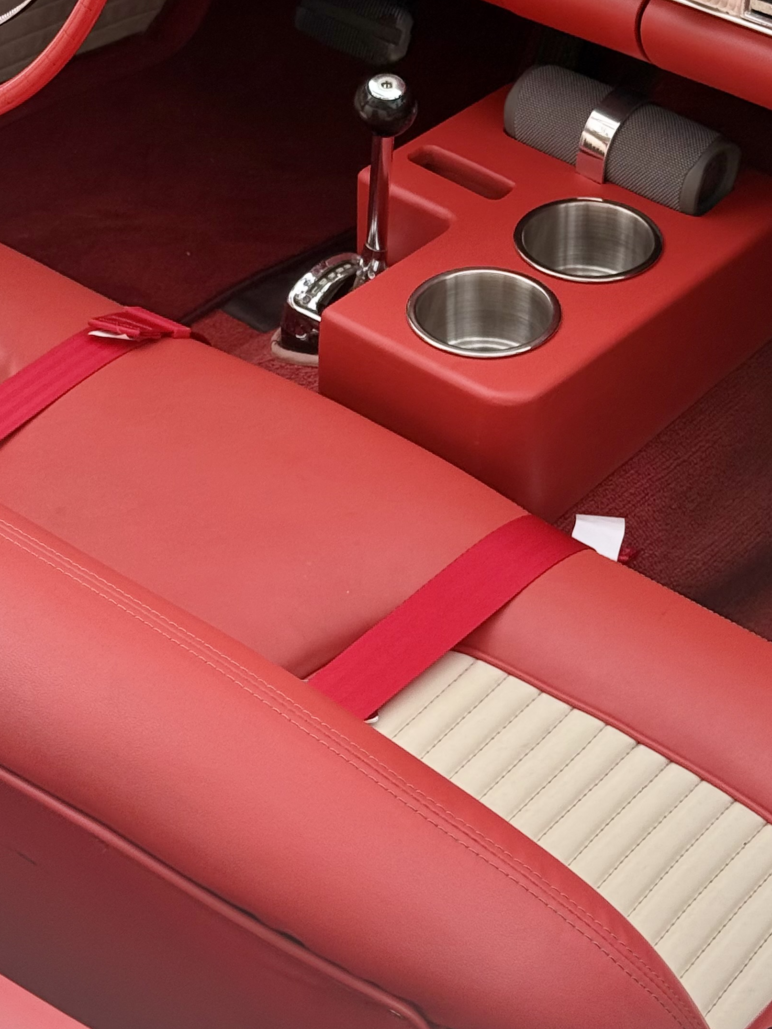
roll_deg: +1.5
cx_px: 437
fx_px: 2676
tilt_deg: -29.6
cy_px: 245
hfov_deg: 16.4
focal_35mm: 90
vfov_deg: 21.6
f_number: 1.78
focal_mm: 6.76
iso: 64
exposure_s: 1/390
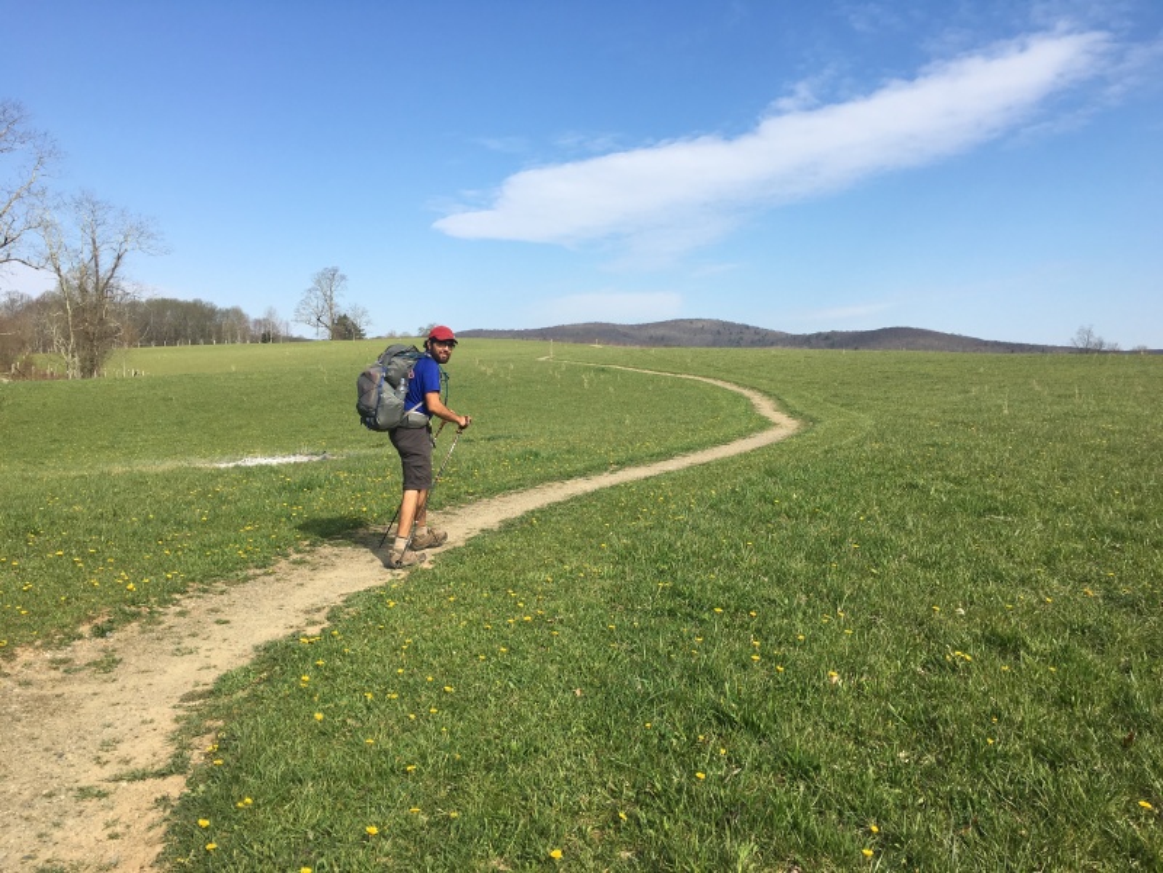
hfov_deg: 61.7
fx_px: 974
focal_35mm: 29
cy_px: 436
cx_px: 582
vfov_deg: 48.2
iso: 25
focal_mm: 4.15
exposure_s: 1/1425
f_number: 2.2
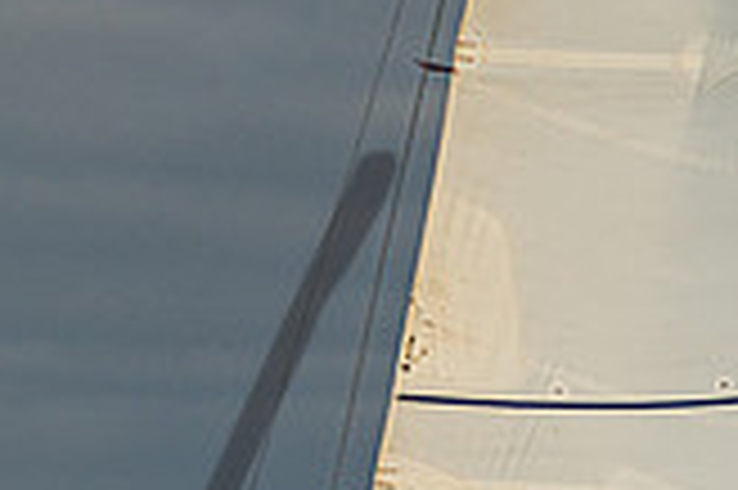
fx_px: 8233
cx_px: 1040
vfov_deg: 3.4
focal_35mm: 402
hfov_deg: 5.1
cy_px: 864
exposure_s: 1/2500
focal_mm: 100
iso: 450
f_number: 4.5
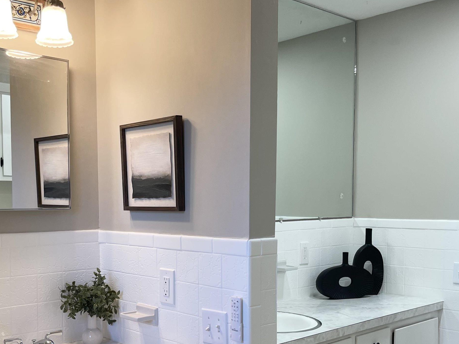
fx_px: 544
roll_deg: +0.6
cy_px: 238
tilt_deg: -5.3
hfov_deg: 45.3
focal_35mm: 41
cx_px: 163
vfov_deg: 34.7
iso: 80
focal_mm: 5.1
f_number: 1.6
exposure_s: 1/120
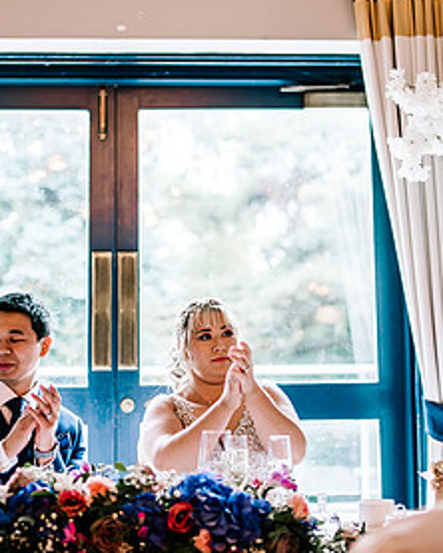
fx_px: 1130
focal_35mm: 69
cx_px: 160
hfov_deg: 22.1
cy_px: 217
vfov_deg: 27.4
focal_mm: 35
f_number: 1.4
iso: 125
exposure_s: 1/250
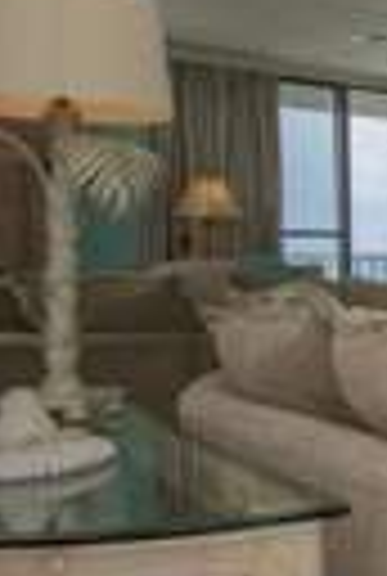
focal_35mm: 56
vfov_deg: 35.6
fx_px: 898
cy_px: 295
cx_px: 1071
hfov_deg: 12.7
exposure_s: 1/60
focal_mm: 10
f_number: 8
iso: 200
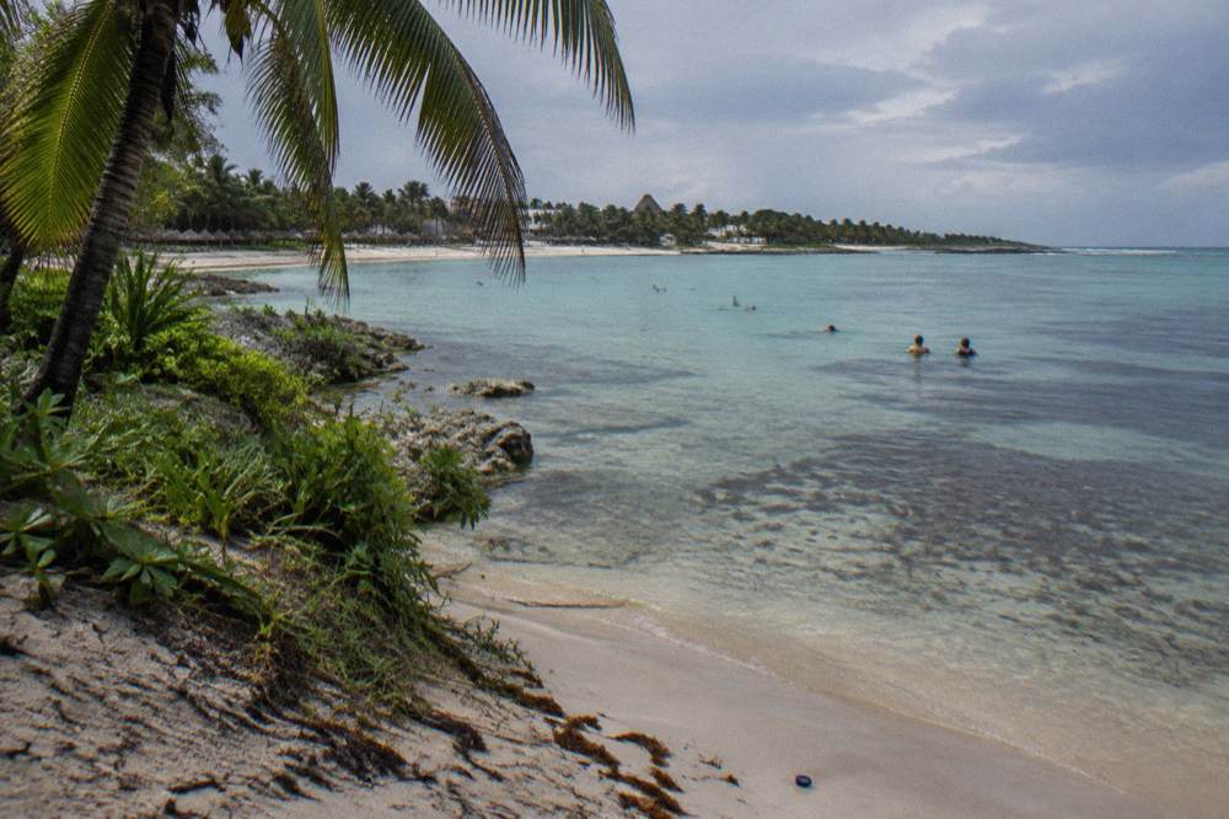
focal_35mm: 35
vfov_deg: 37.8
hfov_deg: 54.5
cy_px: 410
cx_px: 614
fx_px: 1194
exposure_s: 1/500
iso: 400
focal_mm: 35
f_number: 7.1
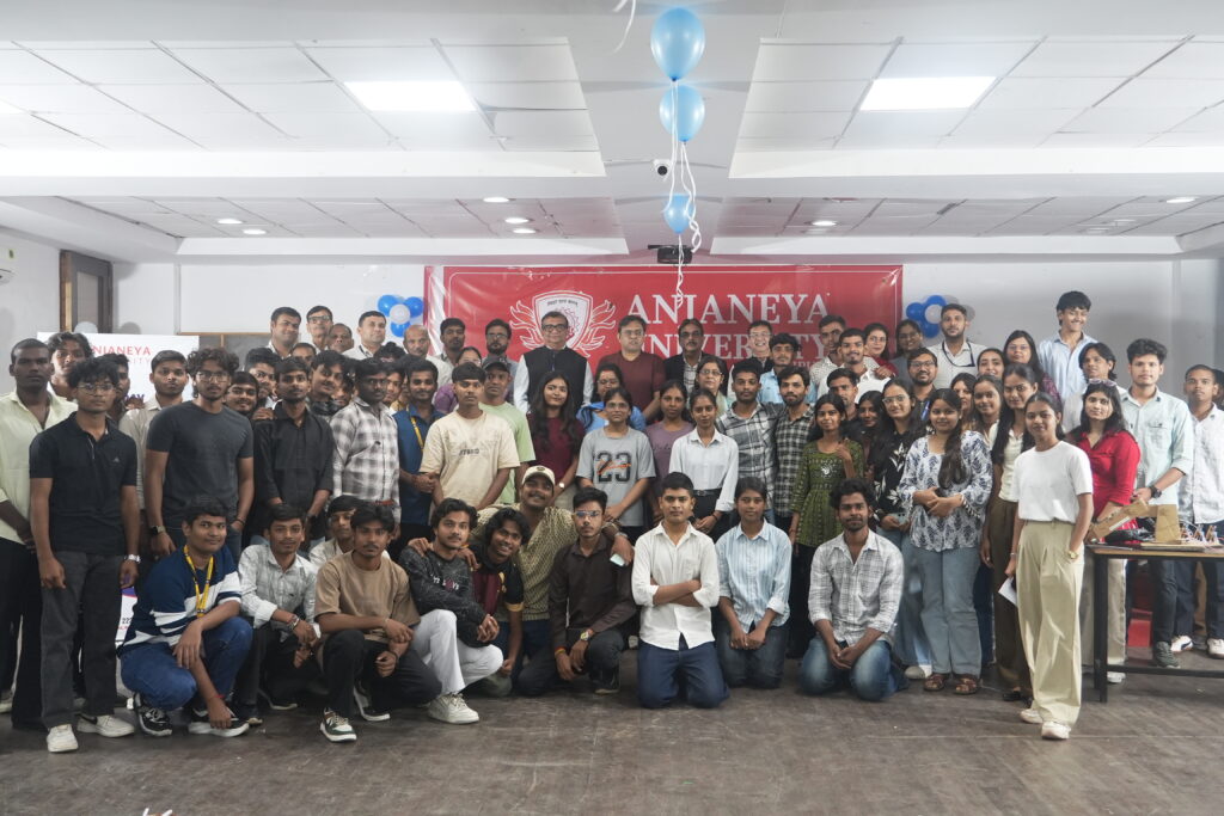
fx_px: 1224
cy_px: 408
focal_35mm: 36
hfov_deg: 53.1
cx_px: 612
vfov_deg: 36.9
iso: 1250
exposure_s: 1/110
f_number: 4
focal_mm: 24
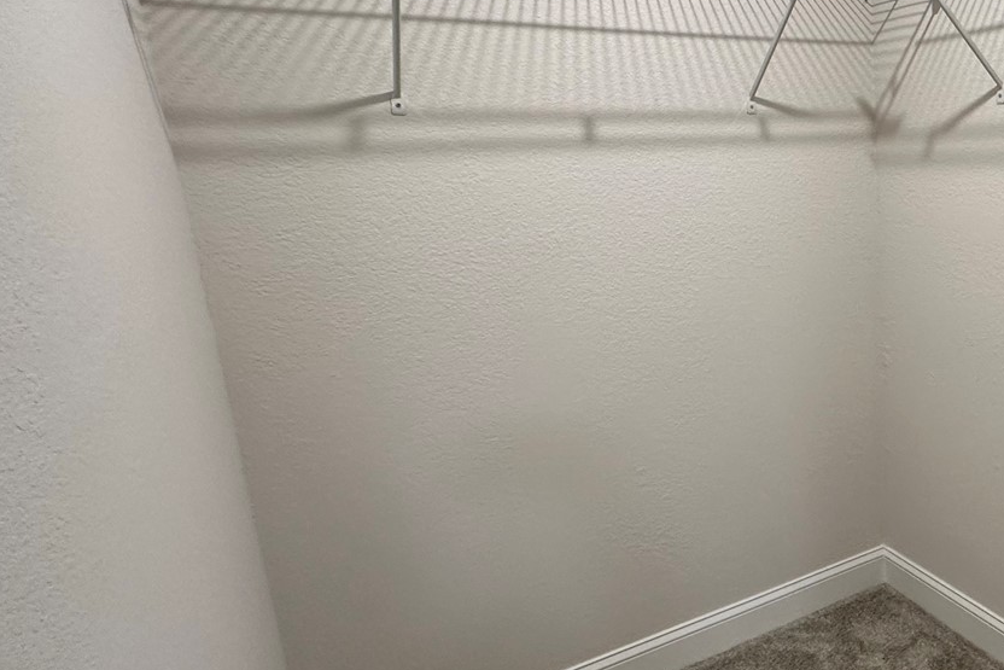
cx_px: 837
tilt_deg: -13.0
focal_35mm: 28
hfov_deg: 59.0
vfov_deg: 46.4
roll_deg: +2.8
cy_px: 320
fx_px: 781
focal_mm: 2.22
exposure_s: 1/120
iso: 250
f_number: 2.2
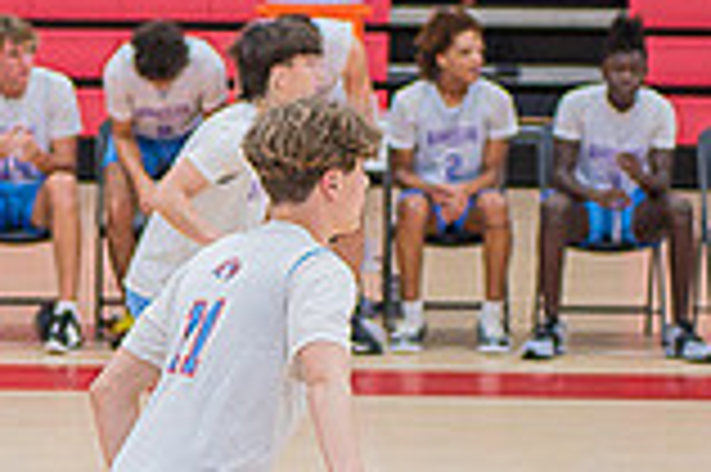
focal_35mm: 276
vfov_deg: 5.0
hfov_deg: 7.4
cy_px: 333
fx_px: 5445
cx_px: -45
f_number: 4.5
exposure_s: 1/250
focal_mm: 75
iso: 1000
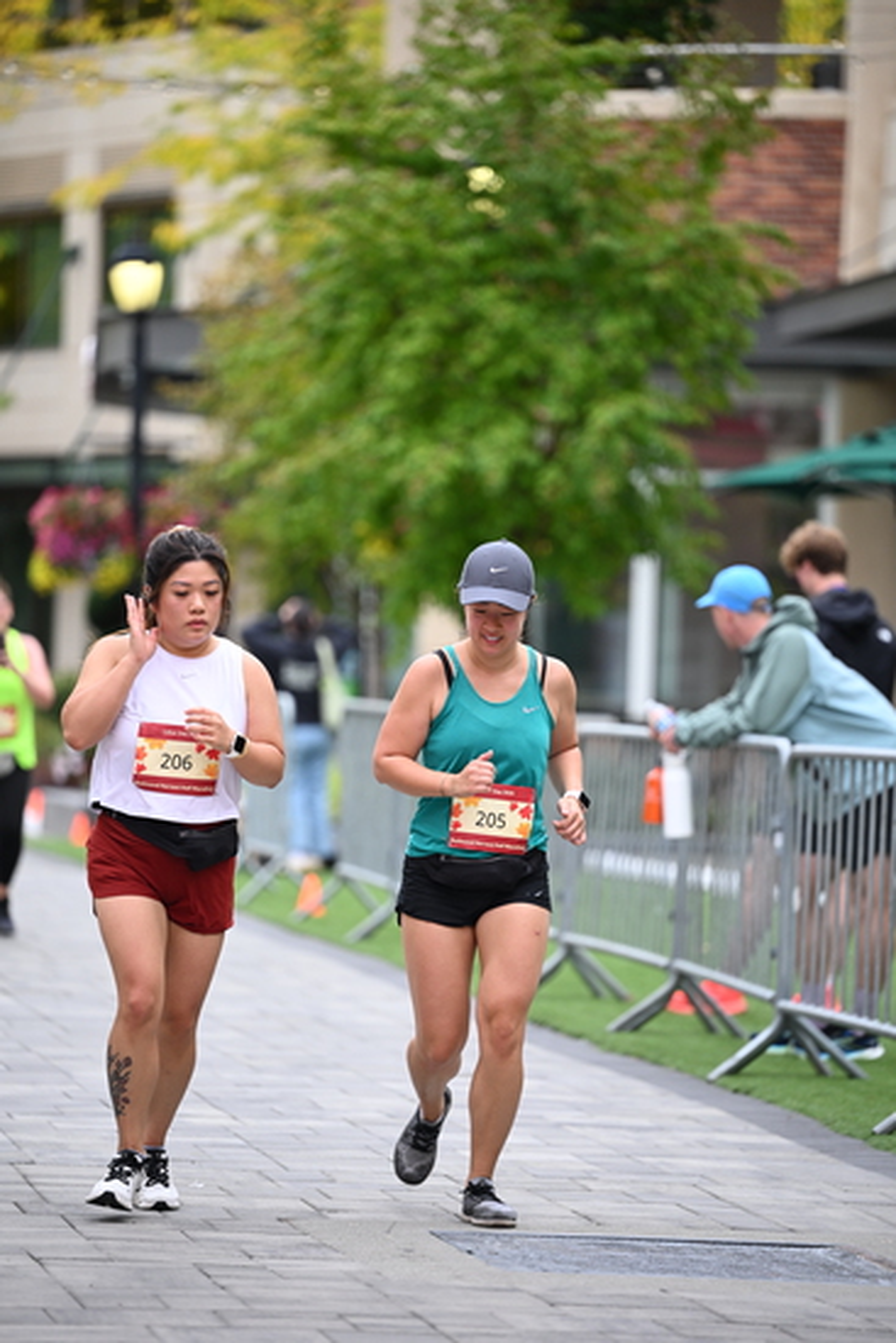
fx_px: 6342
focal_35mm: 170
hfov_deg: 8.1
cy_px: 672
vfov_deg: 12.1
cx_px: 448
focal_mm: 170
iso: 640
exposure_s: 1/1600
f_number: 2.8
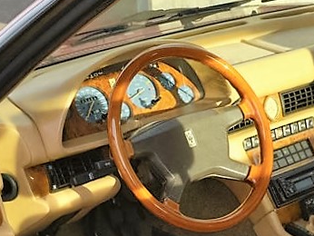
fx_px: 862
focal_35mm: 95
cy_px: 186
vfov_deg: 15.5
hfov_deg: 20.6
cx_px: 161
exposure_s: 1/160
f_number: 9
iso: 320
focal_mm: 35
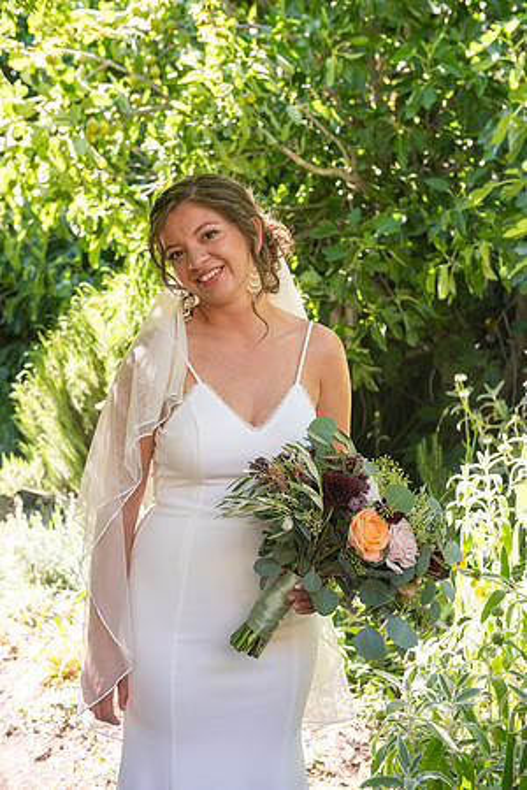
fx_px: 1317
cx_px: 264
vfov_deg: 33.4
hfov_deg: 22.6
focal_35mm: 60
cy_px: 395
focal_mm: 60
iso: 640
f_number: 5
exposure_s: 1/250
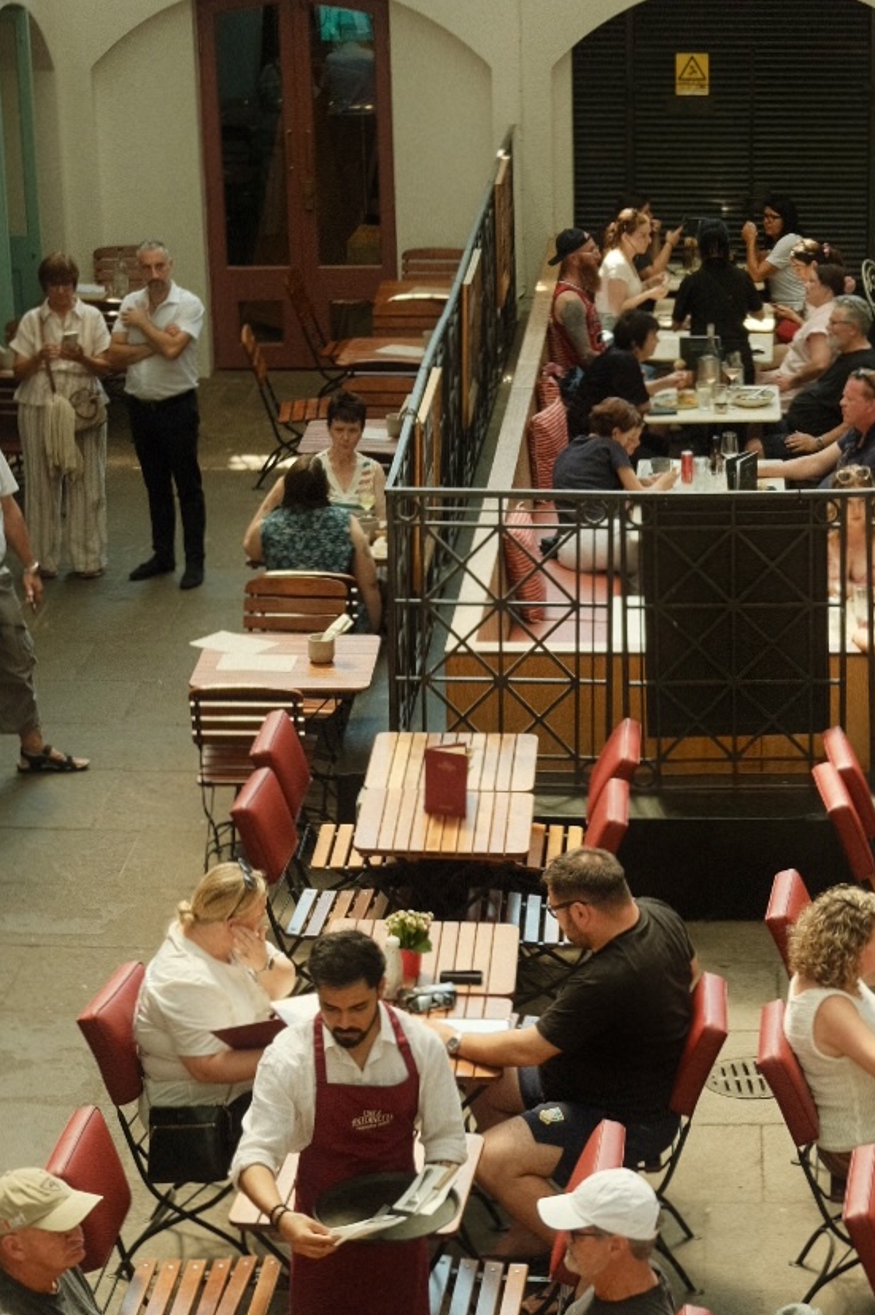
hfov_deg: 15.5
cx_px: 762
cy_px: 675
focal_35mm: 87
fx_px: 3176
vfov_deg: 23.4
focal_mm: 27
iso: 640
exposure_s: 1/1250
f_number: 2.8
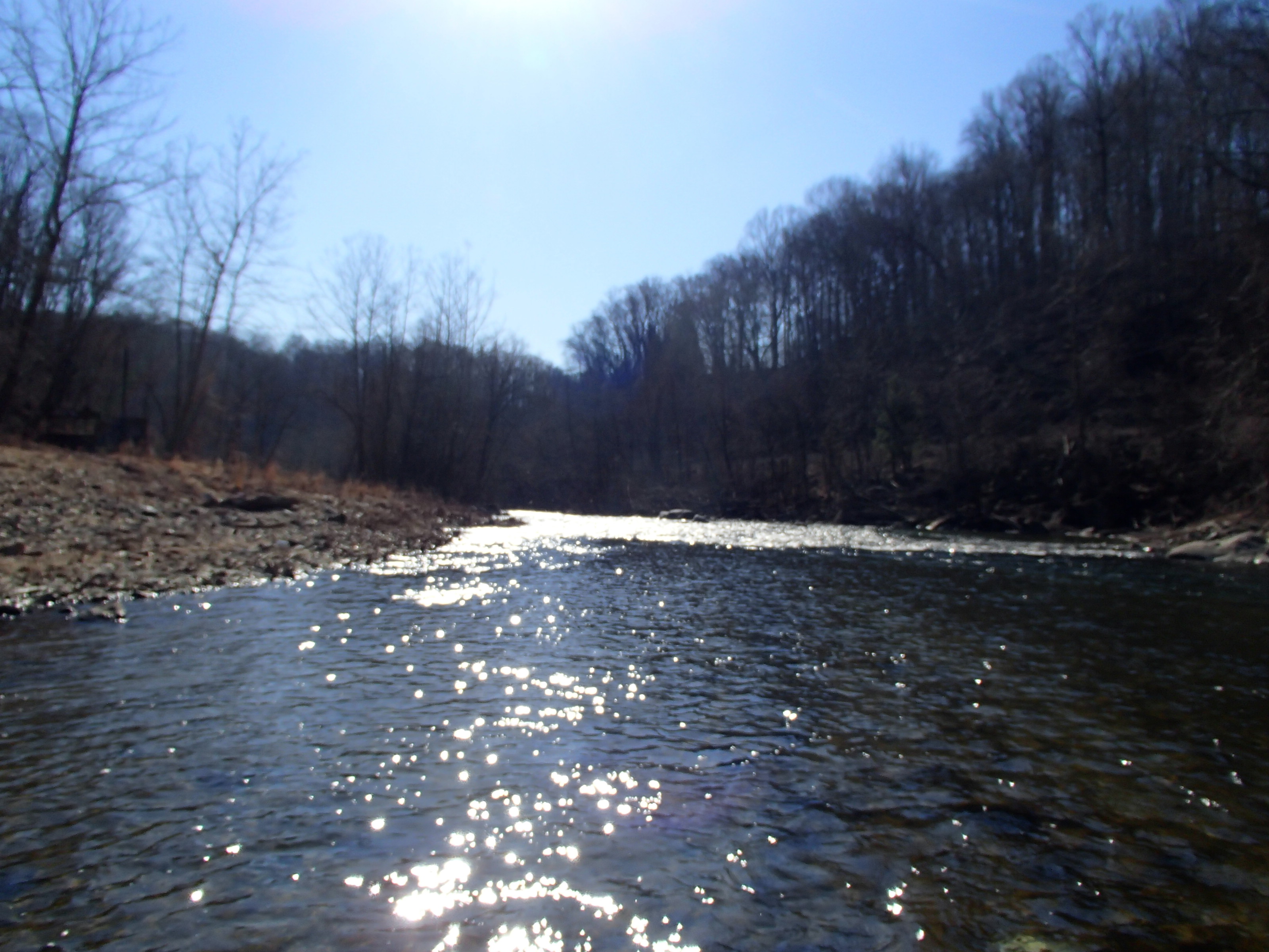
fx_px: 1026
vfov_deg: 49.7
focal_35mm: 28
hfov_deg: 63.4
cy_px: 476
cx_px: 634
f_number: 11
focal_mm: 5
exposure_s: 1/160
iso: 100
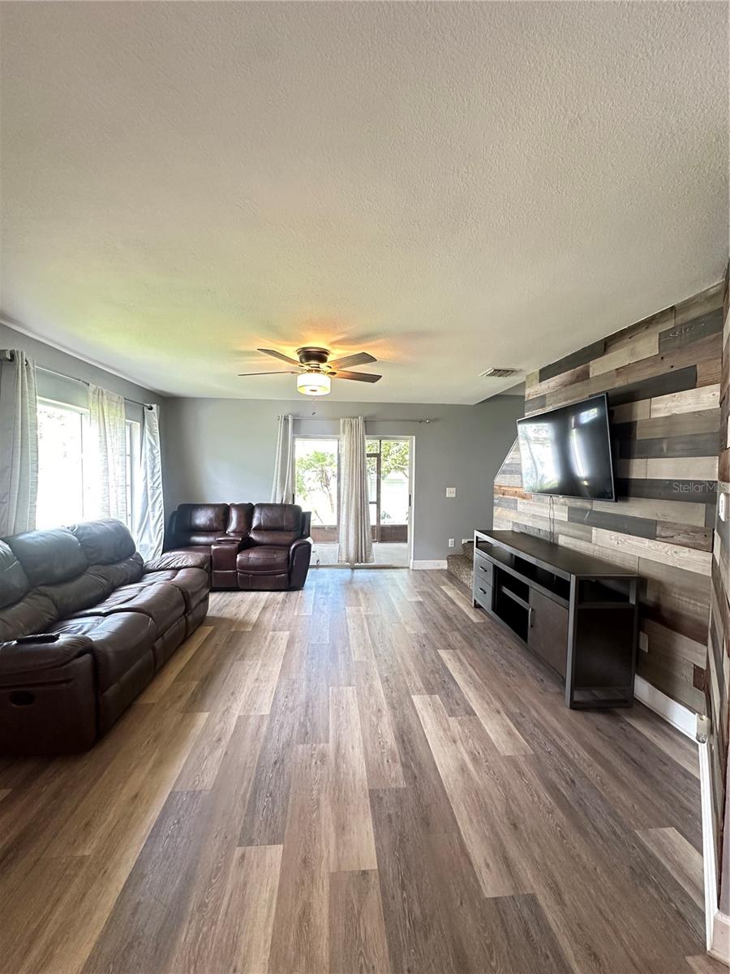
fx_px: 394
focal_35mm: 14
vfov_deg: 102.1
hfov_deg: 85.7
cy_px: 487
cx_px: 365
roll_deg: -1.3
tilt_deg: -2.3
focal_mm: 2.22
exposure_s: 1/60
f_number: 2.2
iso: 400
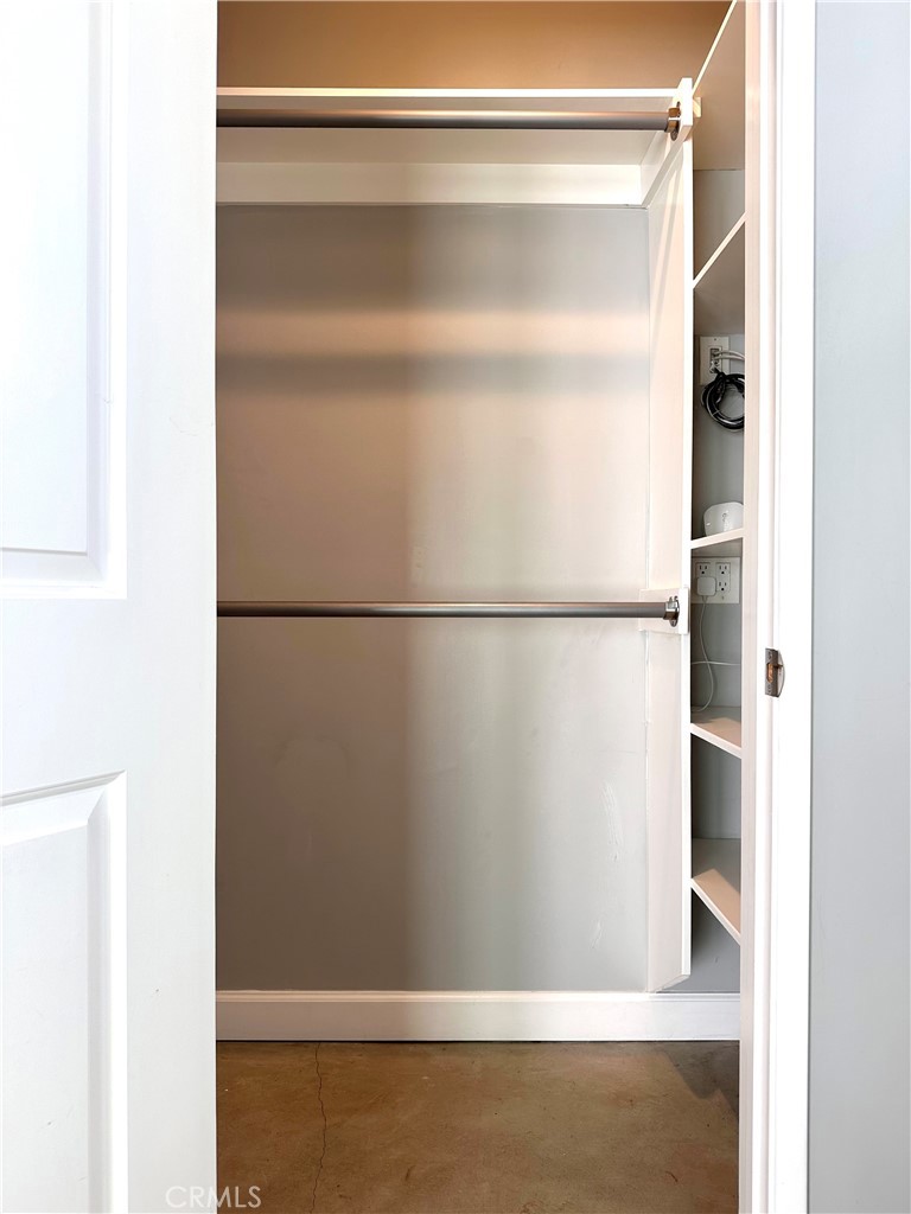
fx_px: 842
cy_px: 607
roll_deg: -0.4
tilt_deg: -0.6
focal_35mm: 24
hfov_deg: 56.8
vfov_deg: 71.6
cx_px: 456
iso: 80
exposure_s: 1/120
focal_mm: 6.86
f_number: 1.78
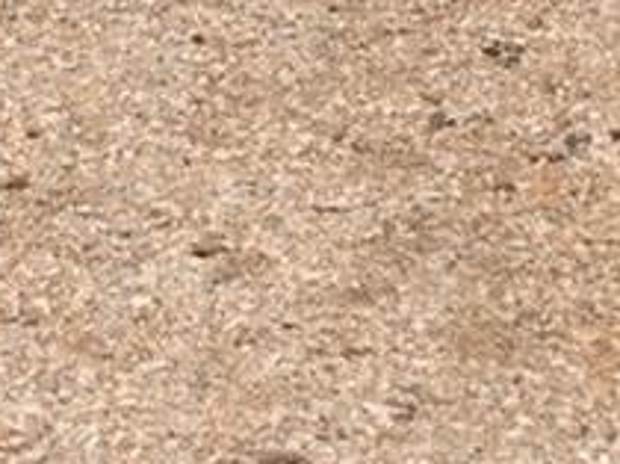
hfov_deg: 7.7
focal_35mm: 257
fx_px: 4598
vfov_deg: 5.4
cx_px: 481
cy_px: -953
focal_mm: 35
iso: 400
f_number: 7.1
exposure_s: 1/250
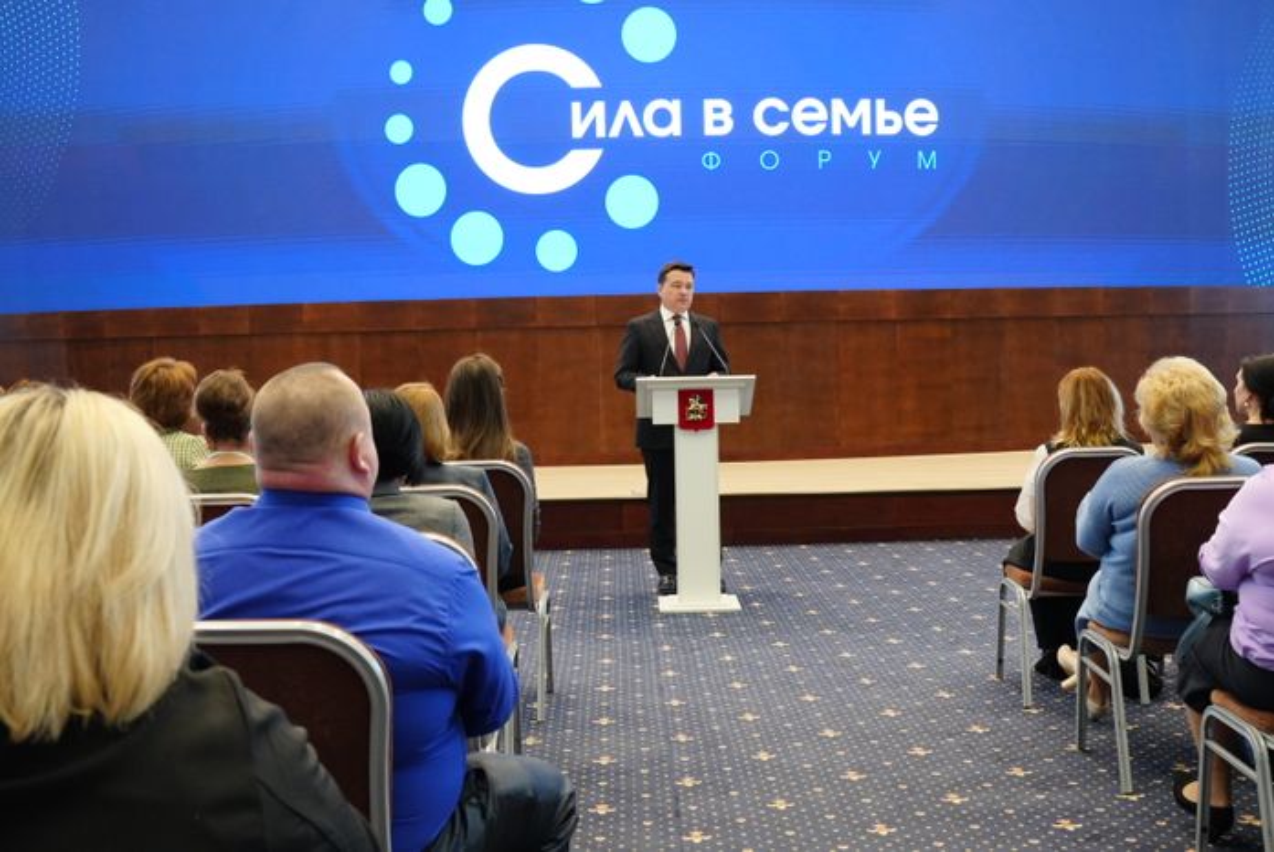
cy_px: 426
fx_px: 1417
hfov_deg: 48.4
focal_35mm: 40
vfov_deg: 33.5
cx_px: 637
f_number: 9
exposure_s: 1/30
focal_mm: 40
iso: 3200
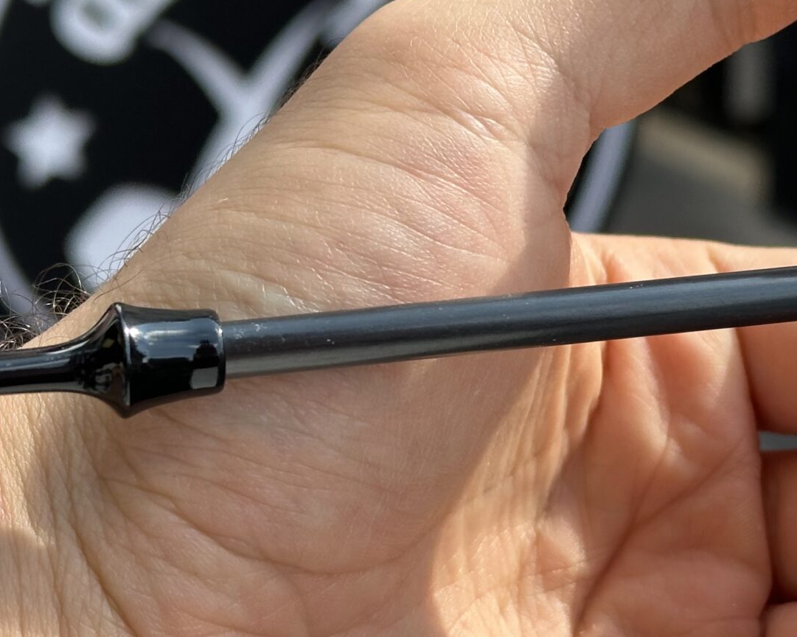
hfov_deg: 17.3
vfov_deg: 13.9
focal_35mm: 111
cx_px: 465
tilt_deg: -20.3
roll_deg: +1.7
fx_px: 2617
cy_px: 229
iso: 64
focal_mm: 6.86
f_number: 1.78
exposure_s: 1/962
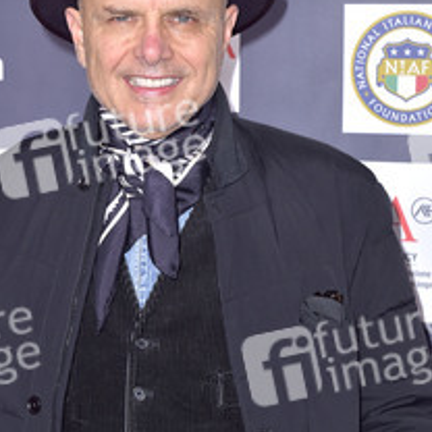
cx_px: 161
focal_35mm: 108
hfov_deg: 16.1
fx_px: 1525
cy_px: 253
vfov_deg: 16.1
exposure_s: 1/320
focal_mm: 66
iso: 500
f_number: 6.3
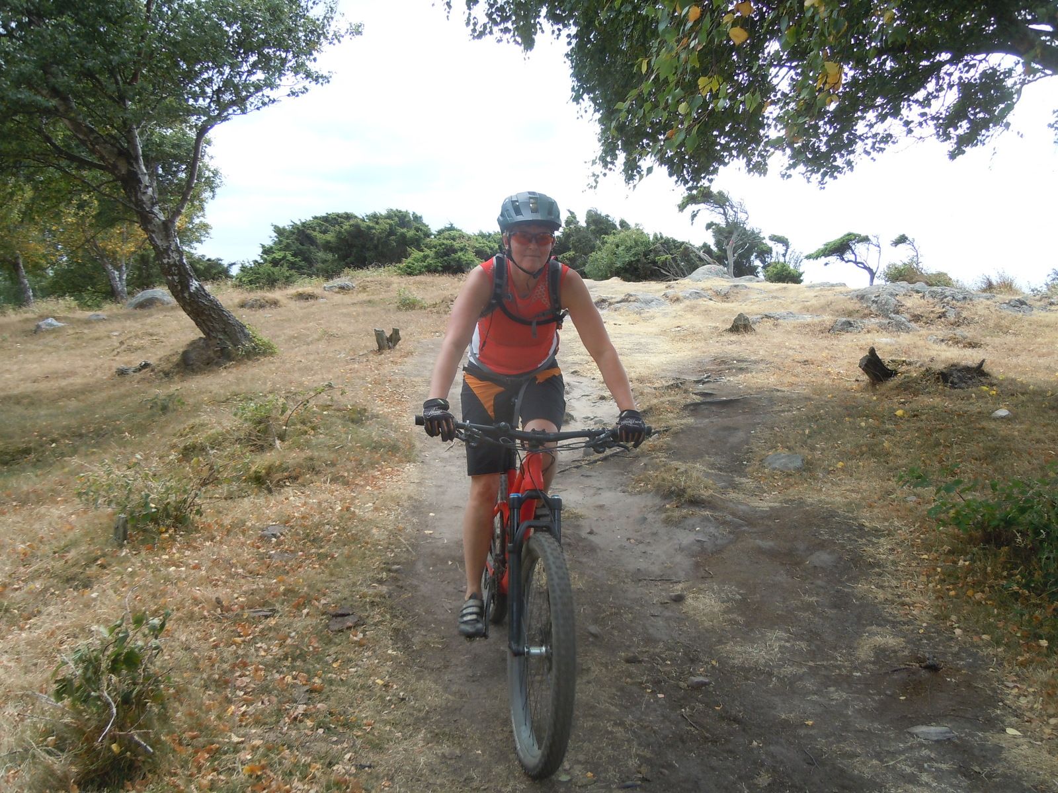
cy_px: 396
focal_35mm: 30
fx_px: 917
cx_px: 529
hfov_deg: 60.0
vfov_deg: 46.8
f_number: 3.5
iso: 100
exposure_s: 1/320
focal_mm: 5.4
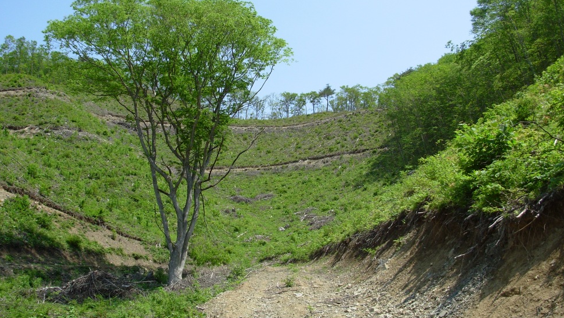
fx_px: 628
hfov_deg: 48.4
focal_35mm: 42
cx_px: 283
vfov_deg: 28.3
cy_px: 130
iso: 50
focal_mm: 6.3
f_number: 2.9
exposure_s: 1/912
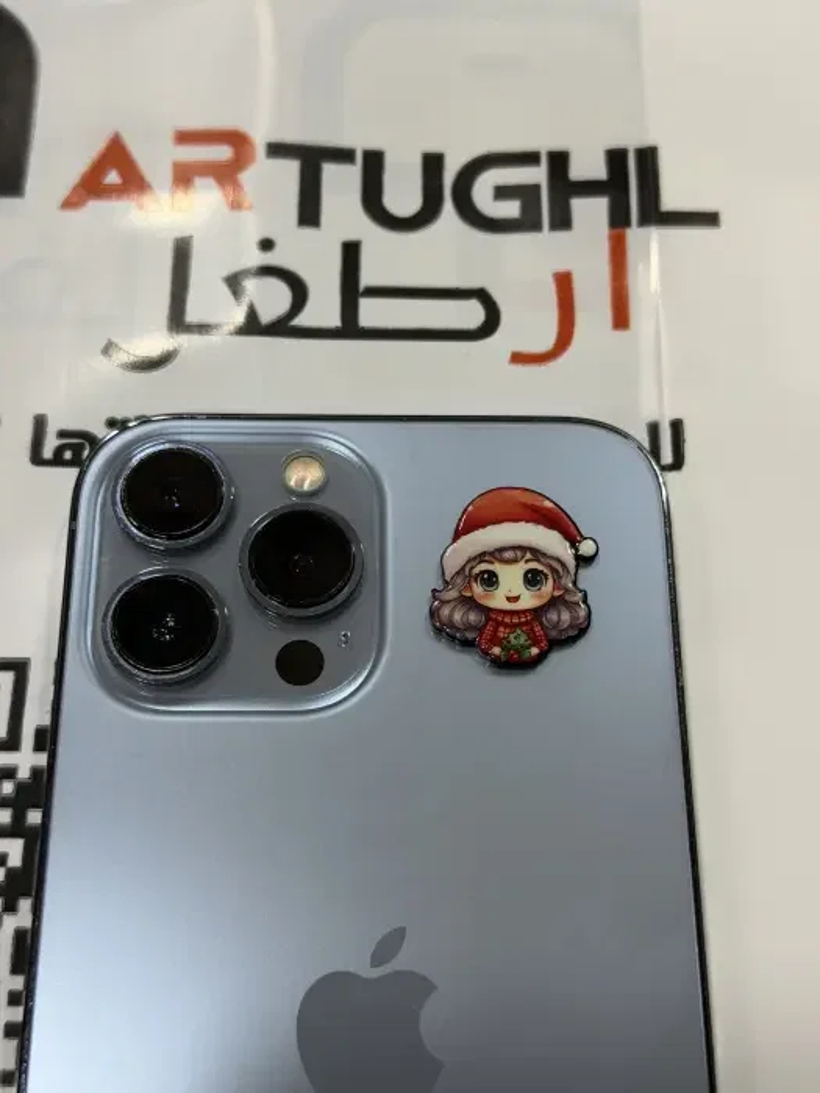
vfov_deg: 39.7
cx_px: 410
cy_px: 546
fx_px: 1516
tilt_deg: -66.6
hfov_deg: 30.3
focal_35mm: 48
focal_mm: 6.76
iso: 80
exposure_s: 1/100
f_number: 1.78
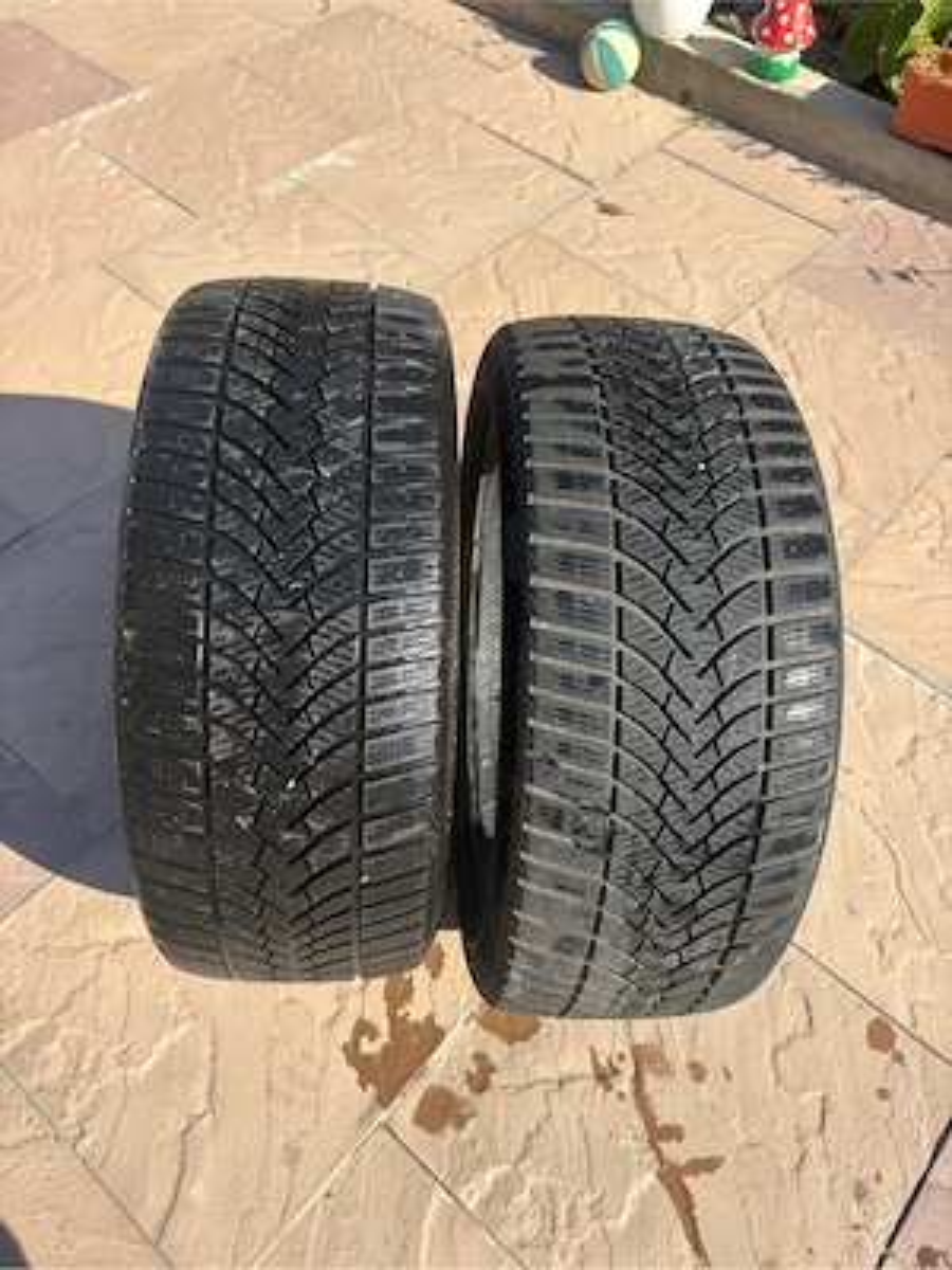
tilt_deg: -52.5
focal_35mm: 26
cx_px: 476
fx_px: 953
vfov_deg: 67.3
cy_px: 635
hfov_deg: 53.1
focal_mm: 5.96
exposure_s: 1/2012
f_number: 1.6
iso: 50
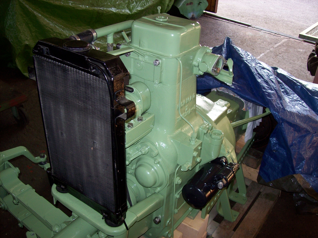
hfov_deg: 51.4
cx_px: 159
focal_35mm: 36
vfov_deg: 39.6
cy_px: 119
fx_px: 331
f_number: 2.7
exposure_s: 1/64
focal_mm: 6
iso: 80
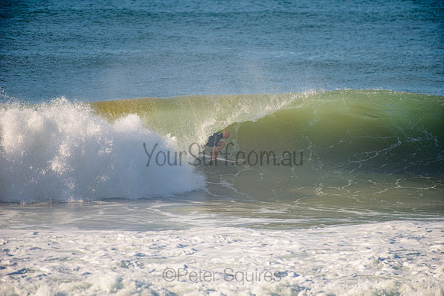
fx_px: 6168
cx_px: 222
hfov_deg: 4.1
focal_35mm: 500
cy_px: 148
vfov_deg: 2.8
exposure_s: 1/1600
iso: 180
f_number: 5.6
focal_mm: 500
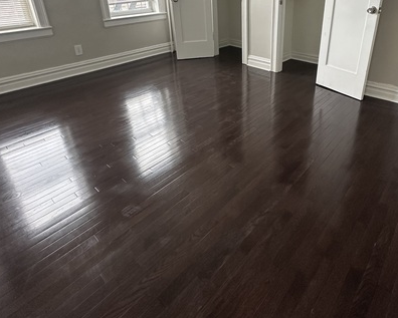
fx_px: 271
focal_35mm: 23
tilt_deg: -22.2
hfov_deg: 71.9
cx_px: 237
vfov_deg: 58.2
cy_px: 86
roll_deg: -0.1
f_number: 2.2
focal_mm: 2.22
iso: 320
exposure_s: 1/86
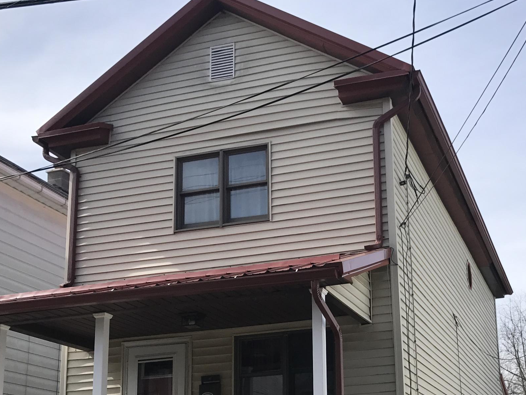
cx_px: 367
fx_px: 805
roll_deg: +3.6
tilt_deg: +13.6
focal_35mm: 53
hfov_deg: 35.7
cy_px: 339
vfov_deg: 26.8
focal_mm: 3.99
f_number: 1.8
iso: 20
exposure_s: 1/2336
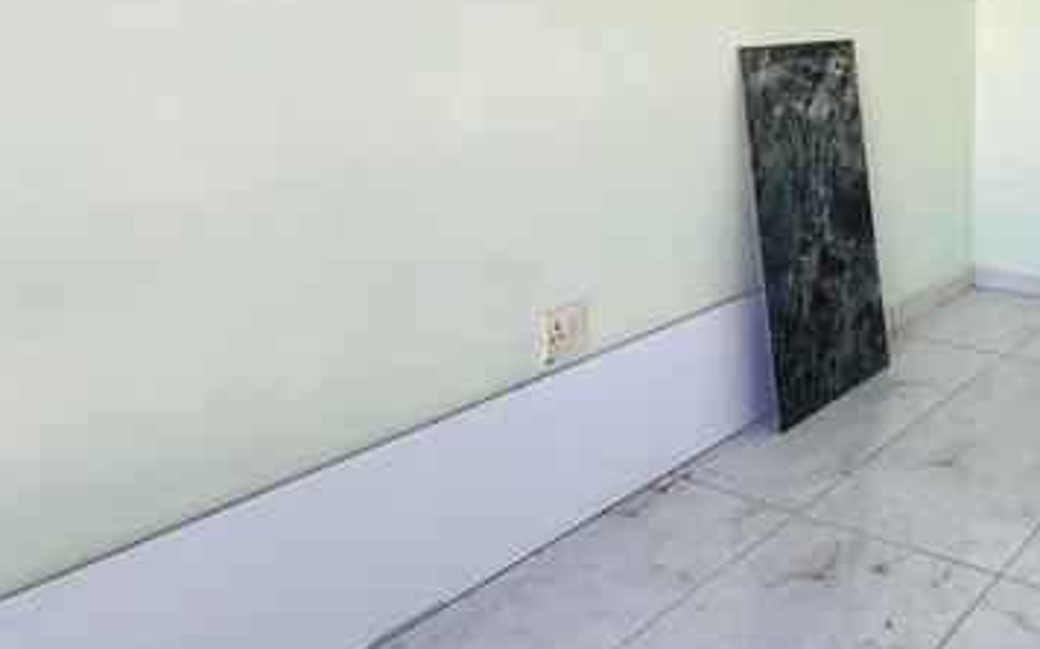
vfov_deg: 36.8
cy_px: 15
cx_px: 1069
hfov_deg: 48.7
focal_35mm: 31
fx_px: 878
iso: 64
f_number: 2.2
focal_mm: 2.2
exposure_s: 1/100
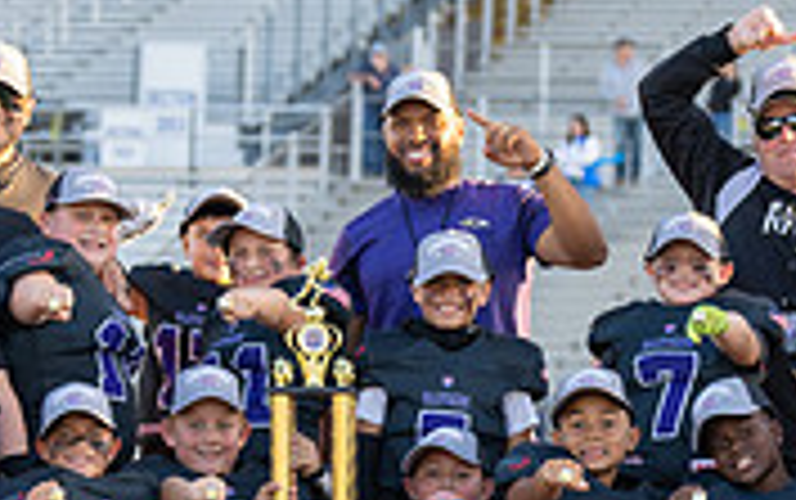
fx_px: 5363
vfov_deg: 5.3
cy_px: 447
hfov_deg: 8.5
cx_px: 416
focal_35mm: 247
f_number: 2.8
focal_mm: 70
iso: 100
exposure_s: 1/200
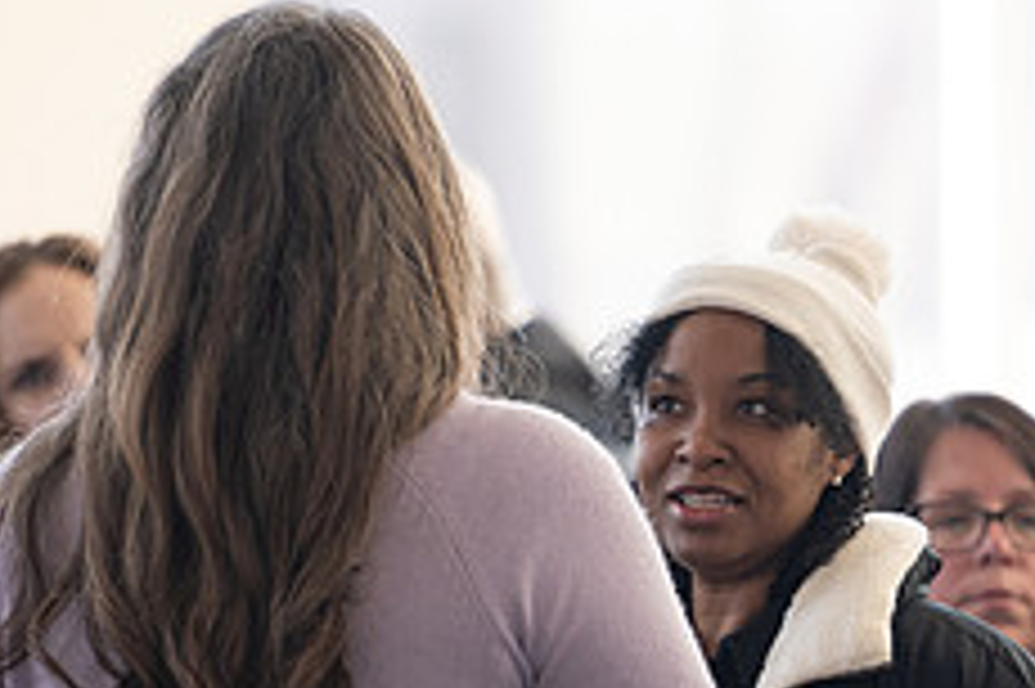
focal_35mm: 737
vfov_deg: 1.9
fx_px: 21173
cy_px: 577
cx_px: 1250
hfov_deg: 2.8
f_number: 2.8
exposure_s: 1/320
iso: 250
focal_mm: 200
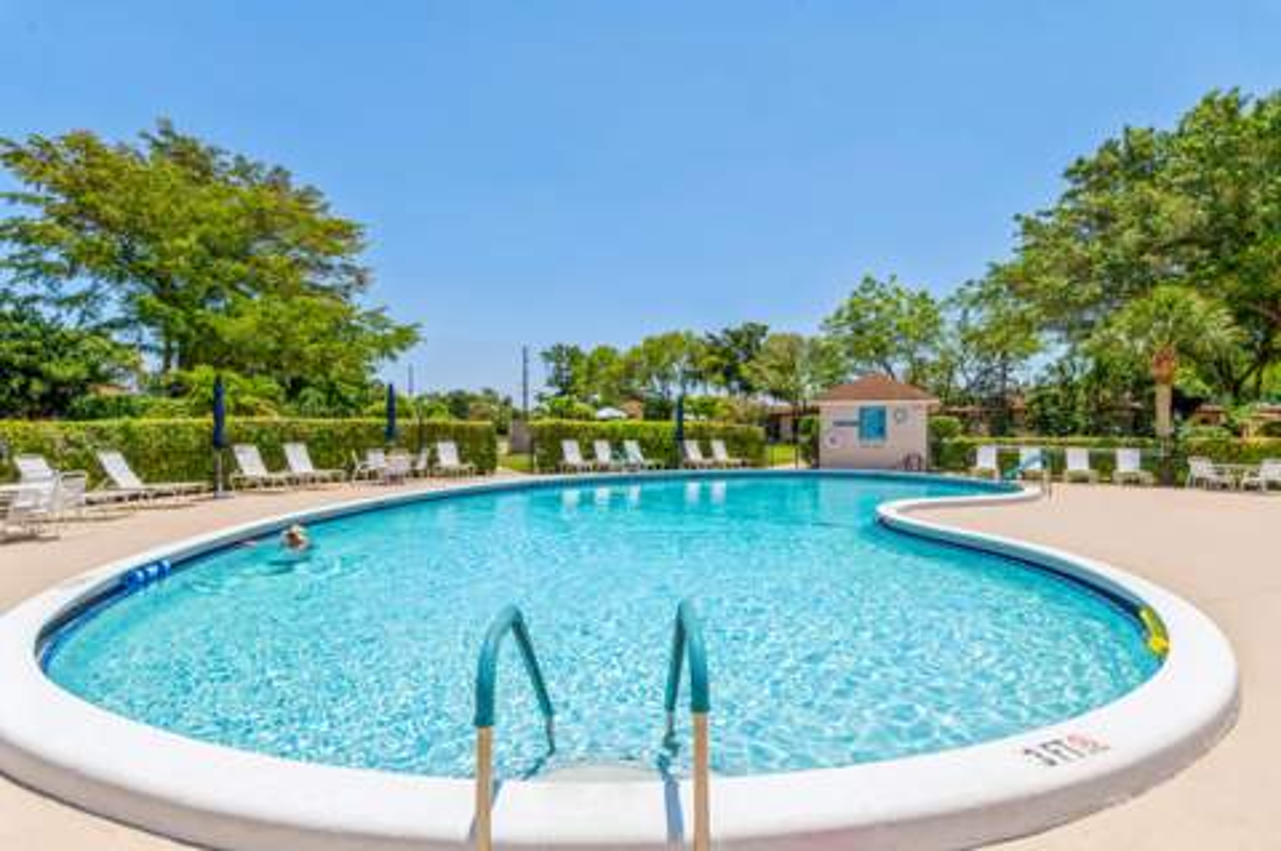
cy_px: 426
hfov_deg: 87.0
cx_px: 640
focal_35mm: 19
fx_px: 675
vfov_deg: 64.4
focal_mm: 19
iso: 100
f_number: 11
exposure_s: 1/200
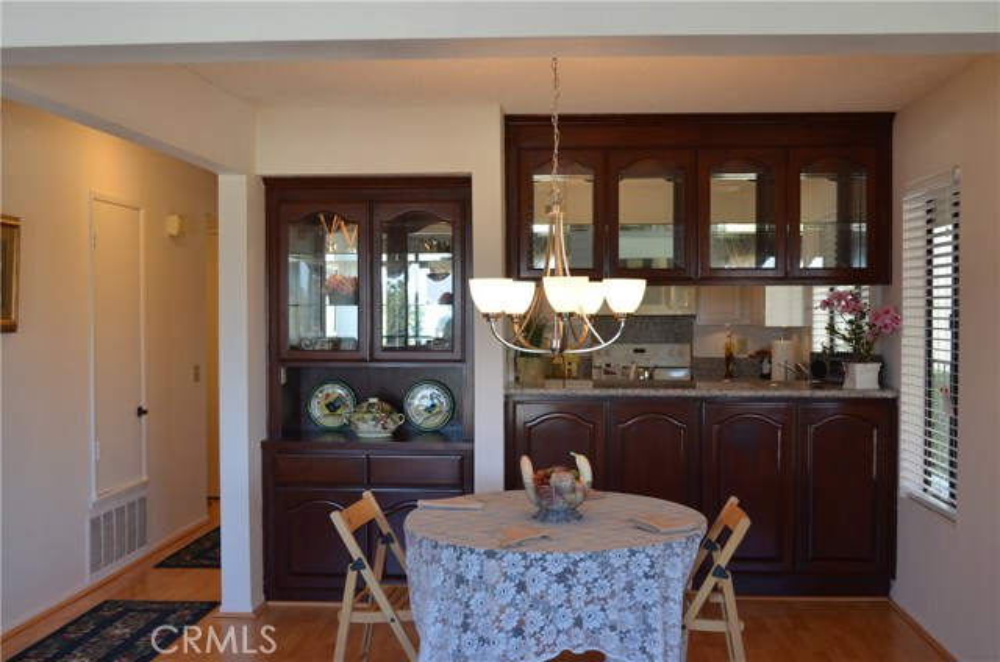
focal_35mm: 39
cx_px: 500
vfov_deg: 34.1
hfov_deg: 49.6
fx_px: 1081
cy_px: 331
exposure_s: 1/80
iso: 400
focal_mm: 26
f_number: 4.5
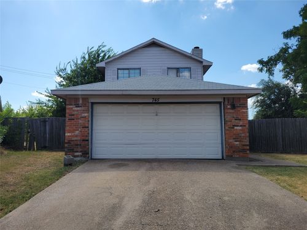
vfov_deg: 53.1
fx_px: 231
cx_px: 154
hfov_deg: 67.3
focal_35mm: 26
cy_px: 115
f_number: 1.8
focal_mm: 5.4
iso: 40
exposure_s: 1/2180
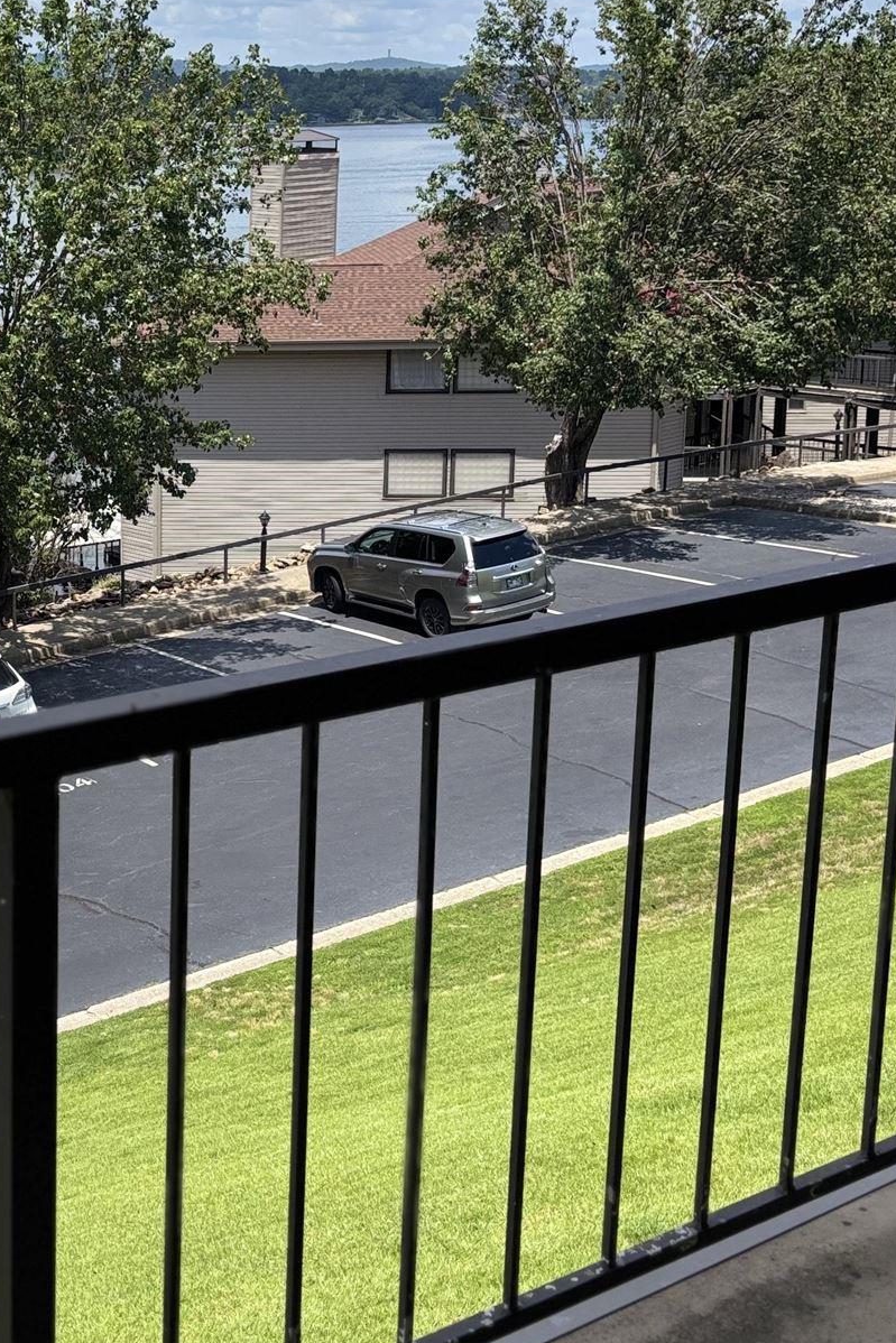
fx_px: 1941
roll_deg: -0.6
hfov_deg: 25.1
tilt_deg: -9.6
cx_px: 56
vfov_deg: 37.8
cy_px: 455
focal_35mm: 52
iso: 50
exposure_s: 1/3650
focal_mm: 5.96
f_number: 1.6
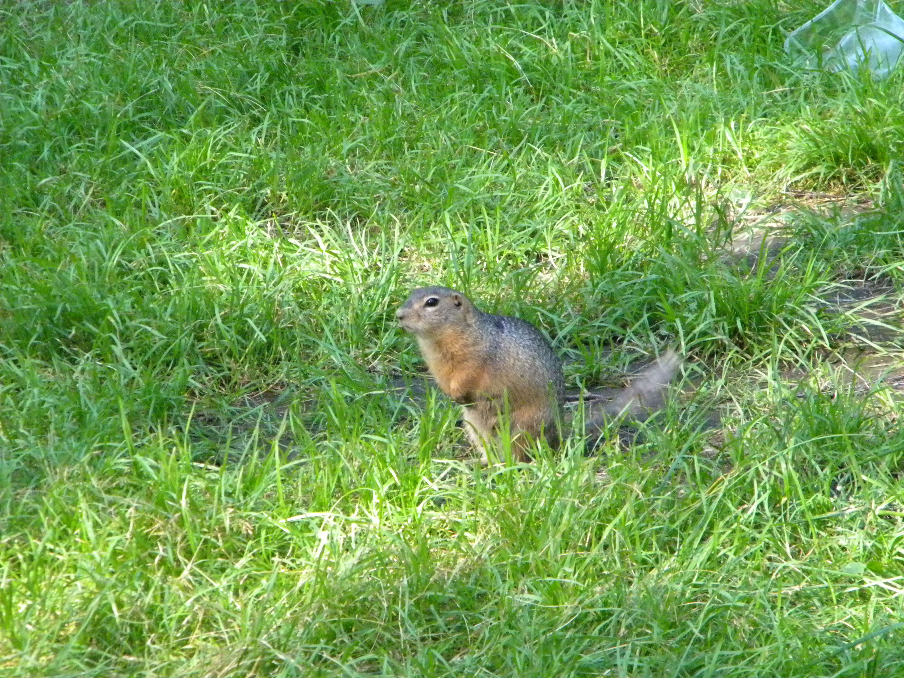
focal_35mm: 226
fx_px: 5902
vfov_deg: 6.6
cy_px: 339
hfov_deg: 8.8
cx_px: 452
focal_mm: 41
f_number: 5.4
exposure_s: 1/110
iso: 800
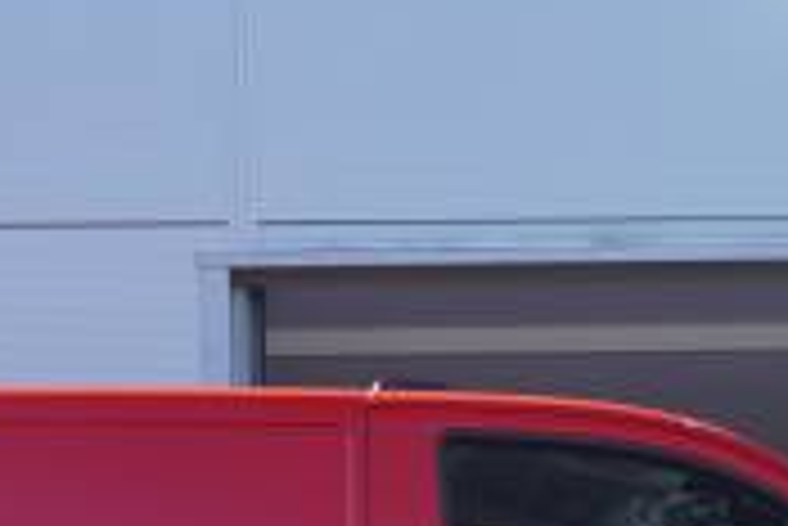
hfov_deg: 15.0
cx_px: 302
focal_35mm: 137
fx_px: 2997
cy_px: 827
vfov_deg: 9.7
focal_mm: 25
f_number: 5
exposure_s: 1/160
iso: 200
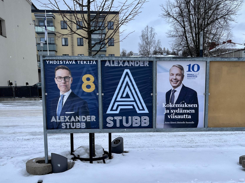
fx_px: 283
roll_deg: +0.9
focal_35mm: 40
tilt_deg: -7.6
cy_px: 122
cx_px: 144
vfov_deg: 35.6
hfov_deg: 46.6
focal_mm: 5.1
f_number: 1.6
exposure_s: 1/1129
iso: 50
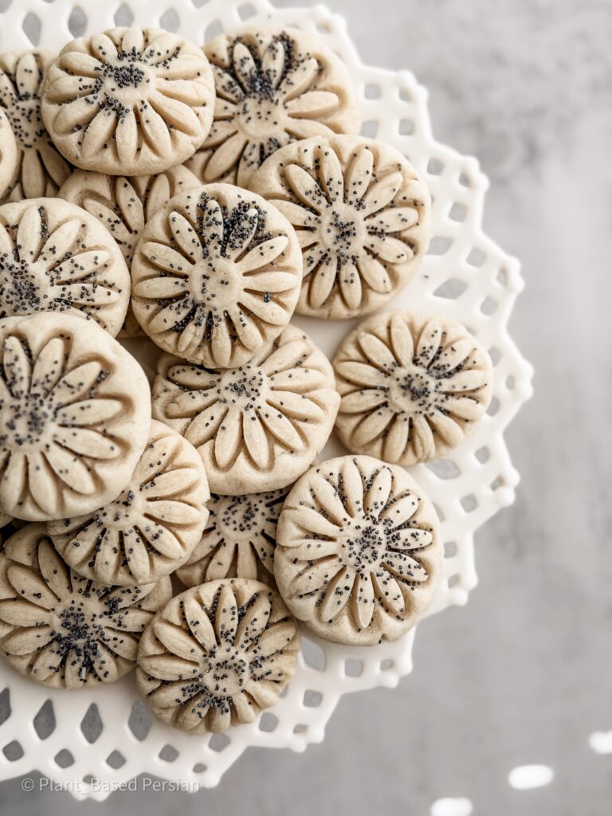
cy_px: 408
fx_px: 1131
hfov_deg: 30.3
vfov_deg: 39.7
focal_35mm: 48
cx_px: 306
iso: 64
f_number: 1.8
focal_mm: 6.76
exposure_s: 1/500
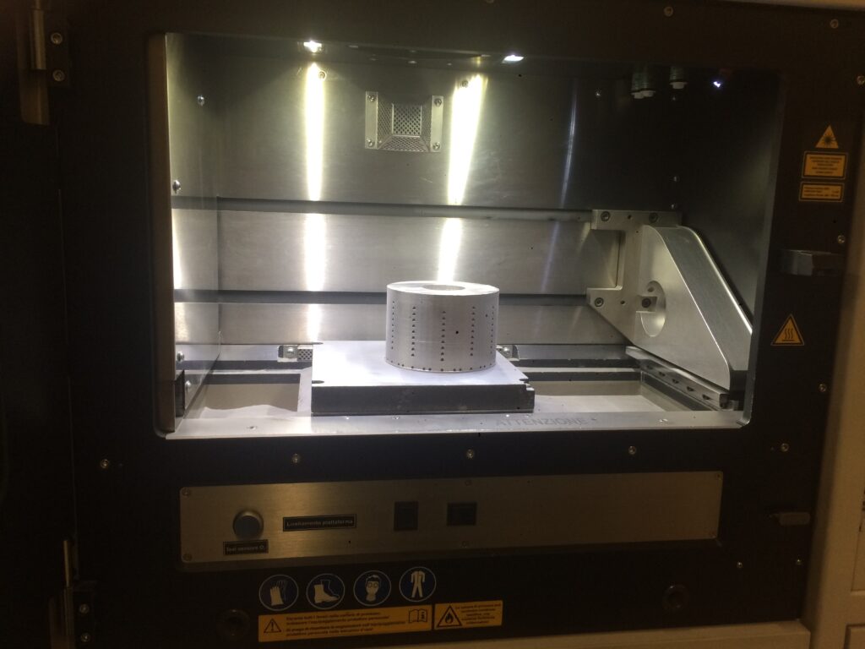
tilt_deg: -9.6
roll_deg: -2.5
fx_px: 725
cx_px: 432
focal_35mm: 29
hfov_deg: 61.7
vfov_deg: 48.2
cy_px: 324
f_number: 2.2
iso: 100
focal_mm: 4.15
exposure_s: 1/33
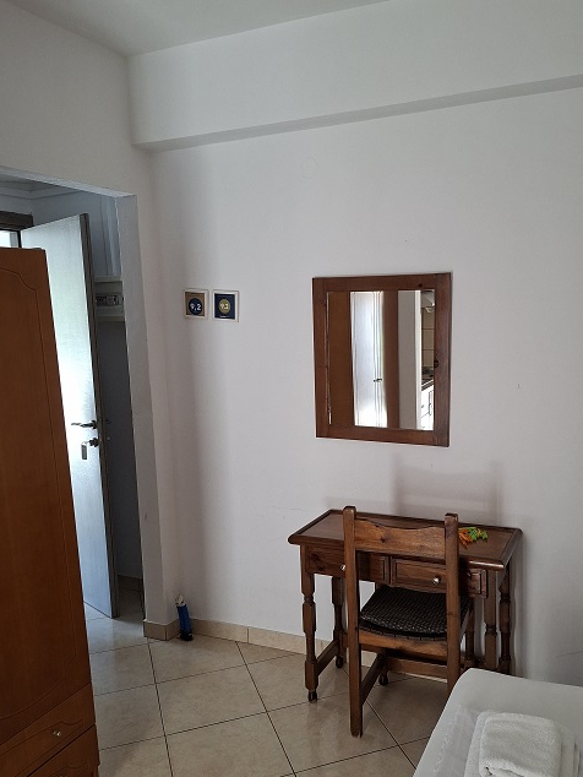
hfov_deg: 48.0
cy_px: 409
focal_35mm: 29
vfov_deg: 61.6
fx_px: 651
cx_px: 352
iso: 320
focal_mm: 5.54
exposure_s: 1/120
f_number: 1.8
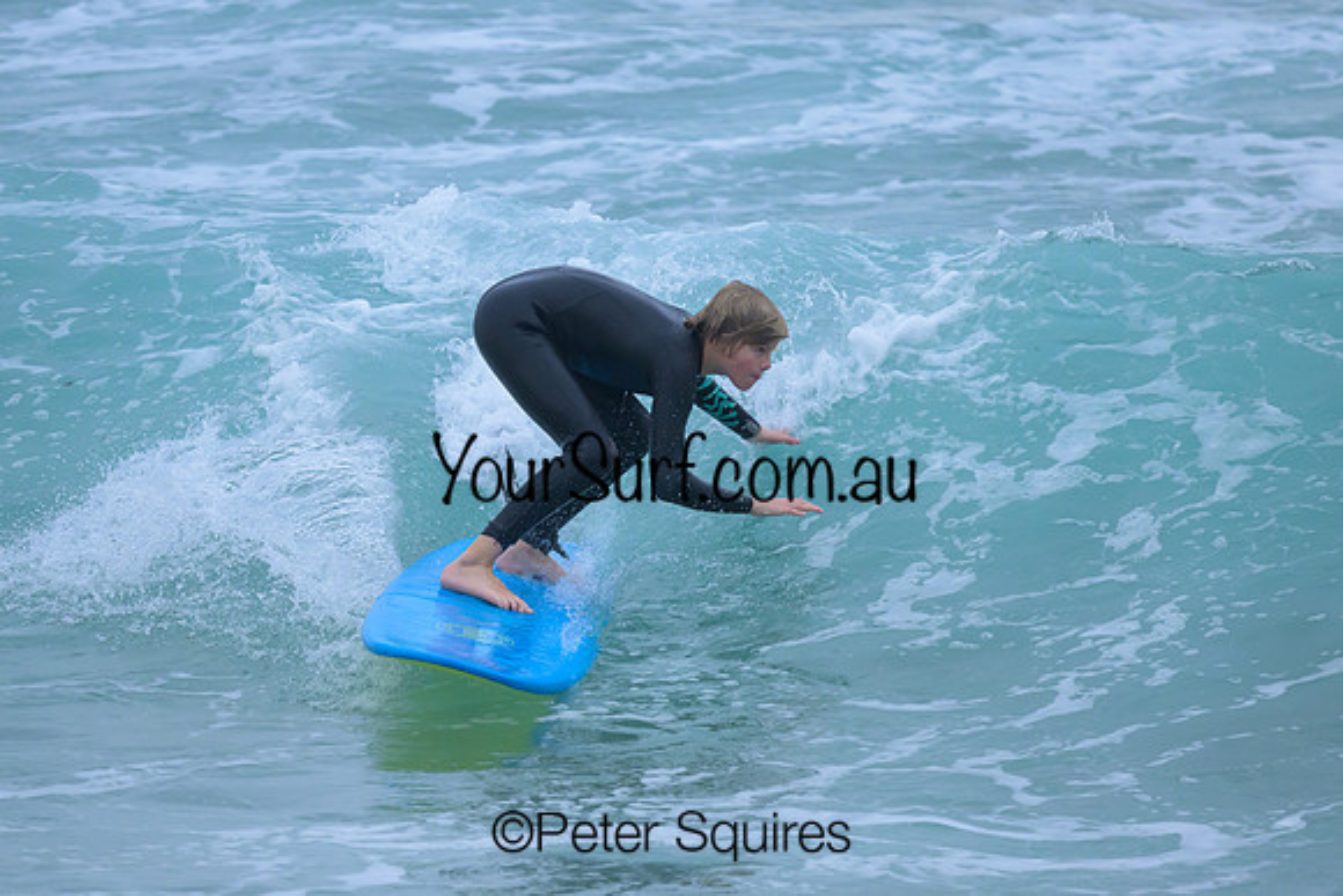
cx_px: 672
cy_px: 448
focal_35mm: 800
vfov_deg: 1.7
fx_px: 29850
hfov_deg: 2.6
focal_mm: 800
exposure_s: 1/1250
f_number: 6.3
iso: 3200
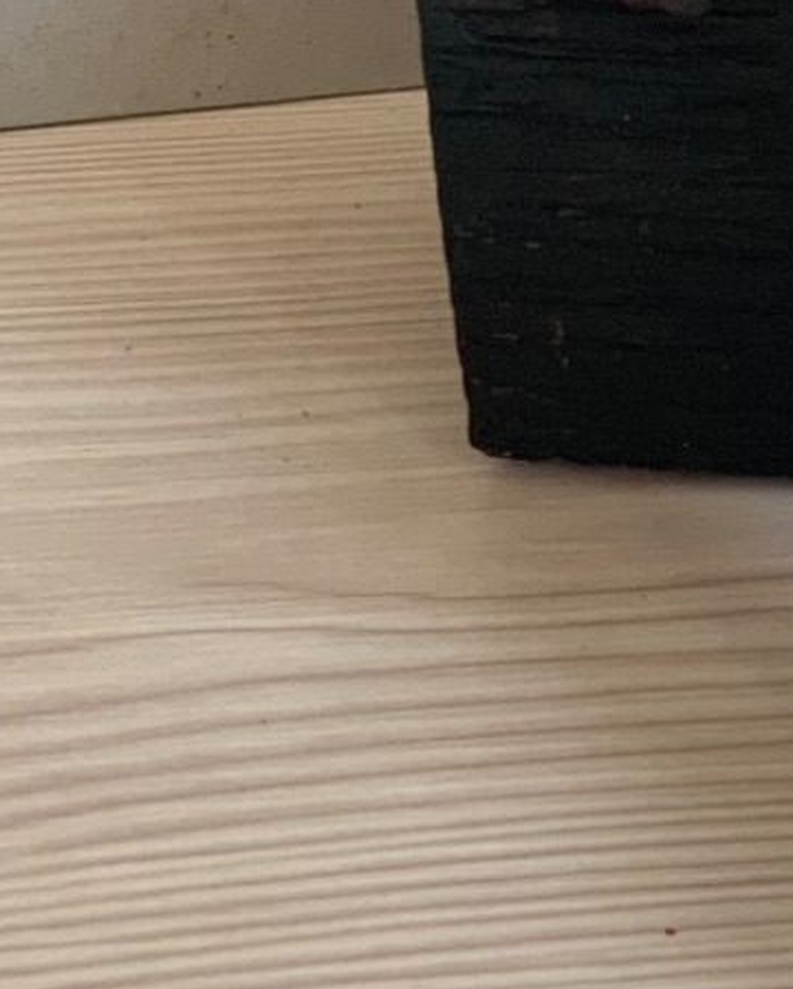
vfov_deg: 14.5
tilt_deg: -28.8
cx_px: 1229
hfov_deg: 11.4
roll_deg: +0.7
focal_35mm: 129
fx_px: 3779
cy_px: -108
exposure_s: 1/122
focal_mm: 3
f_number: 1.8
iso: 50
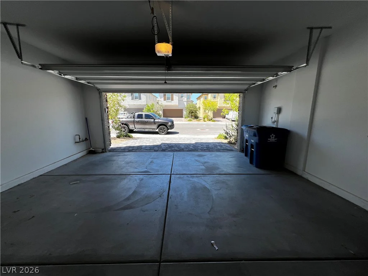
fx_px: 138
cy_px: 138
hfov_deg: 106.2
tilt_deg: -9.7
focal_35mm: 13
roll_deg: -0.3
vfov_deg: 89.9
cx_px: 184
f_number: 1.8
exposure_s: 1/717
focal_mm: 1.57
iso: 32
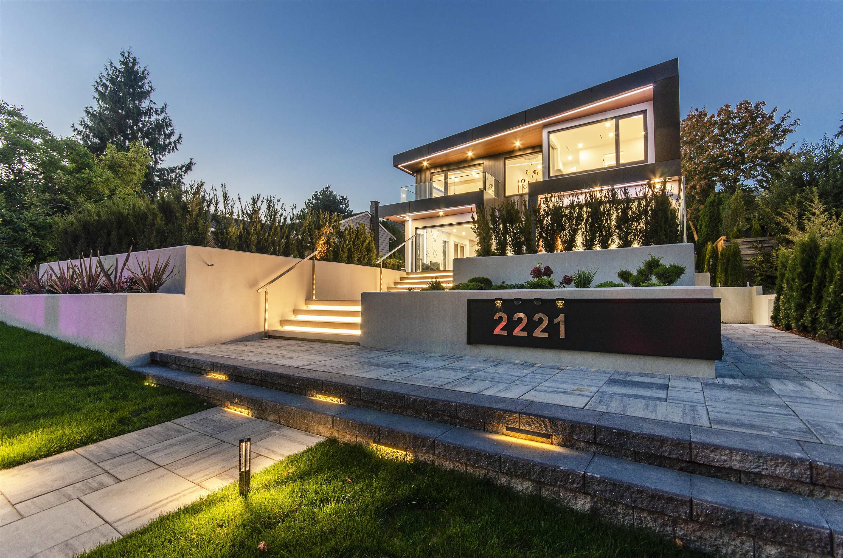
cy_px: 279
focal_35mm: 16
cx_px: 422
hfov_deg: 95.1
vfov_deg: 71.8
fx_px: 386
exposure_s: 1/1.25
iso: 100
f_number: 8
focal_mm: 11
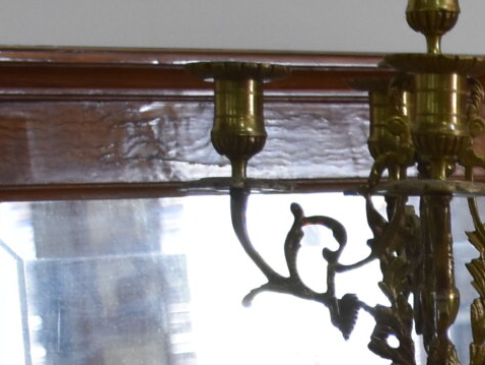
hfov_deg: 10.5
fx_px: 2489
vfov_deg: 8.2
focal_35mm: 178
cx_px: 880
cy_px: 585
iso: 800
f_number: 4
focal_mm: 23
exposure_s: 1/60
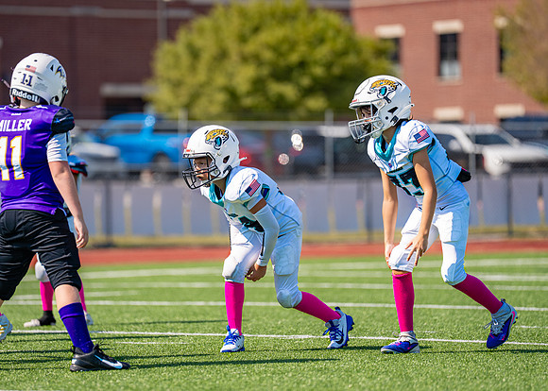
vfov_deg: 6.0
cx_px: 219
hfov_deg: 8.4
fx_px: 3735
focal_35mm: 240
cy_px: 180
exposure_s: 1/1600
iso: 100
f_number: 2.8
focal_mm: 200
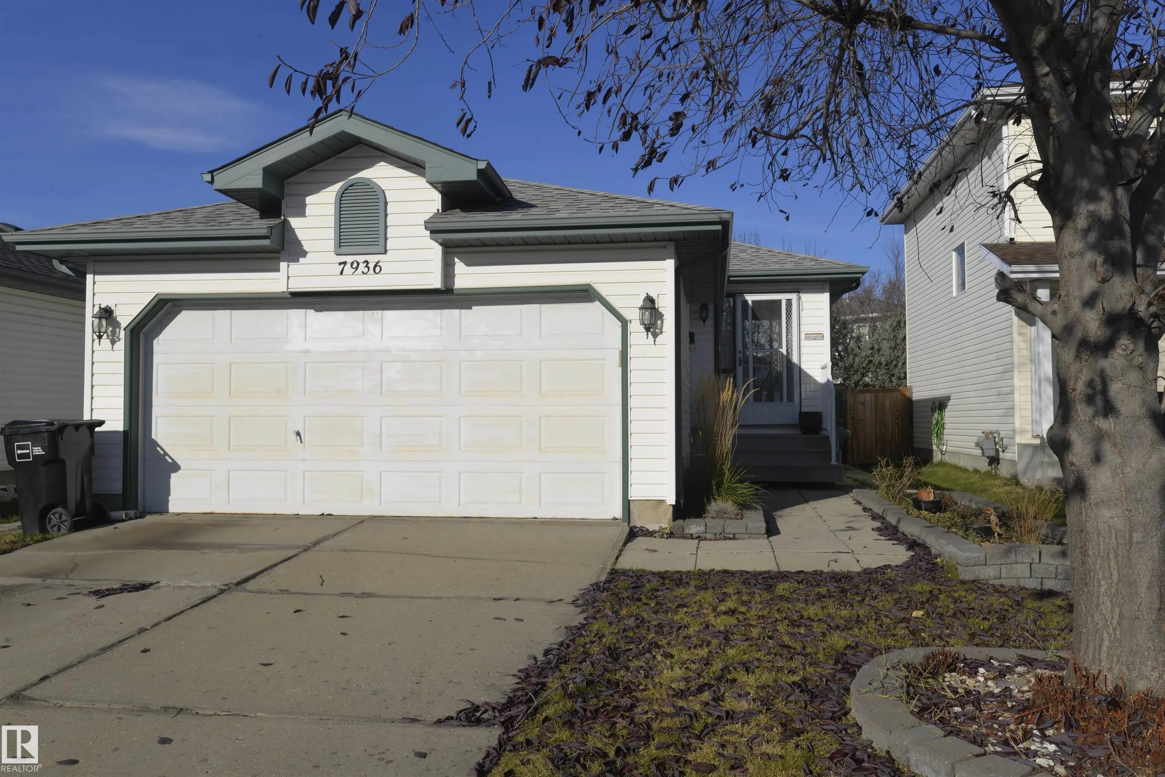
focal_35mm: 29
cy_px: 388
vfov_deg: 45.0
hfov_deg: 63.6
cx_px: 582
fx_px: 939
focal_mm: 29
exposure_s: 1/200
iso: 100
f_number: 13
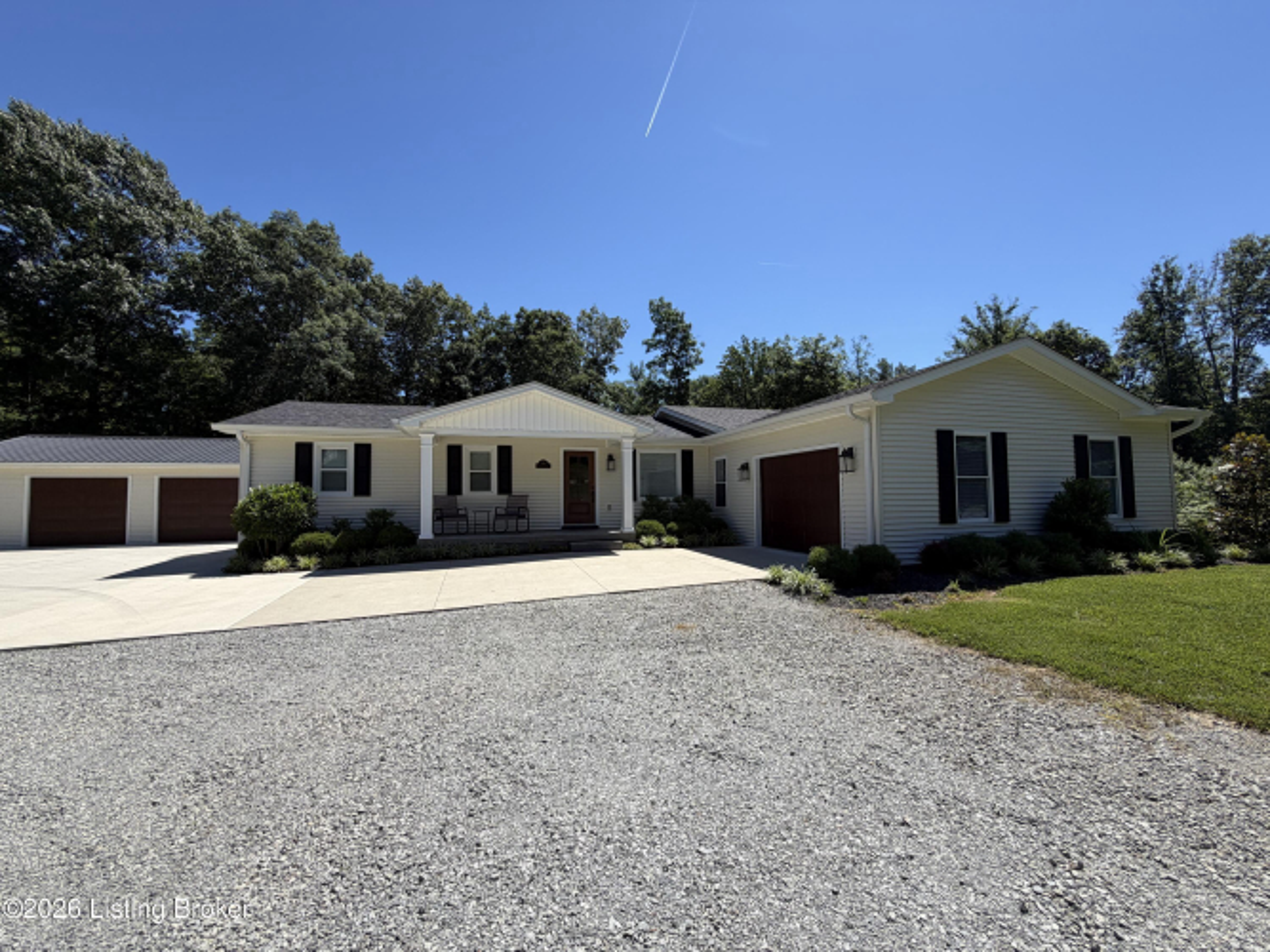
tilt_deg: +3.0
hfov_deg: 102.1
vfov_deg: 85.7
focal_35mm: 14
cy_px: 476
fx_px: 514
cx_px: 635
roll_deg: +1.5
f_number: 2.2
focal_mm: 2.22
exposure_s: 1/888
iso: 20
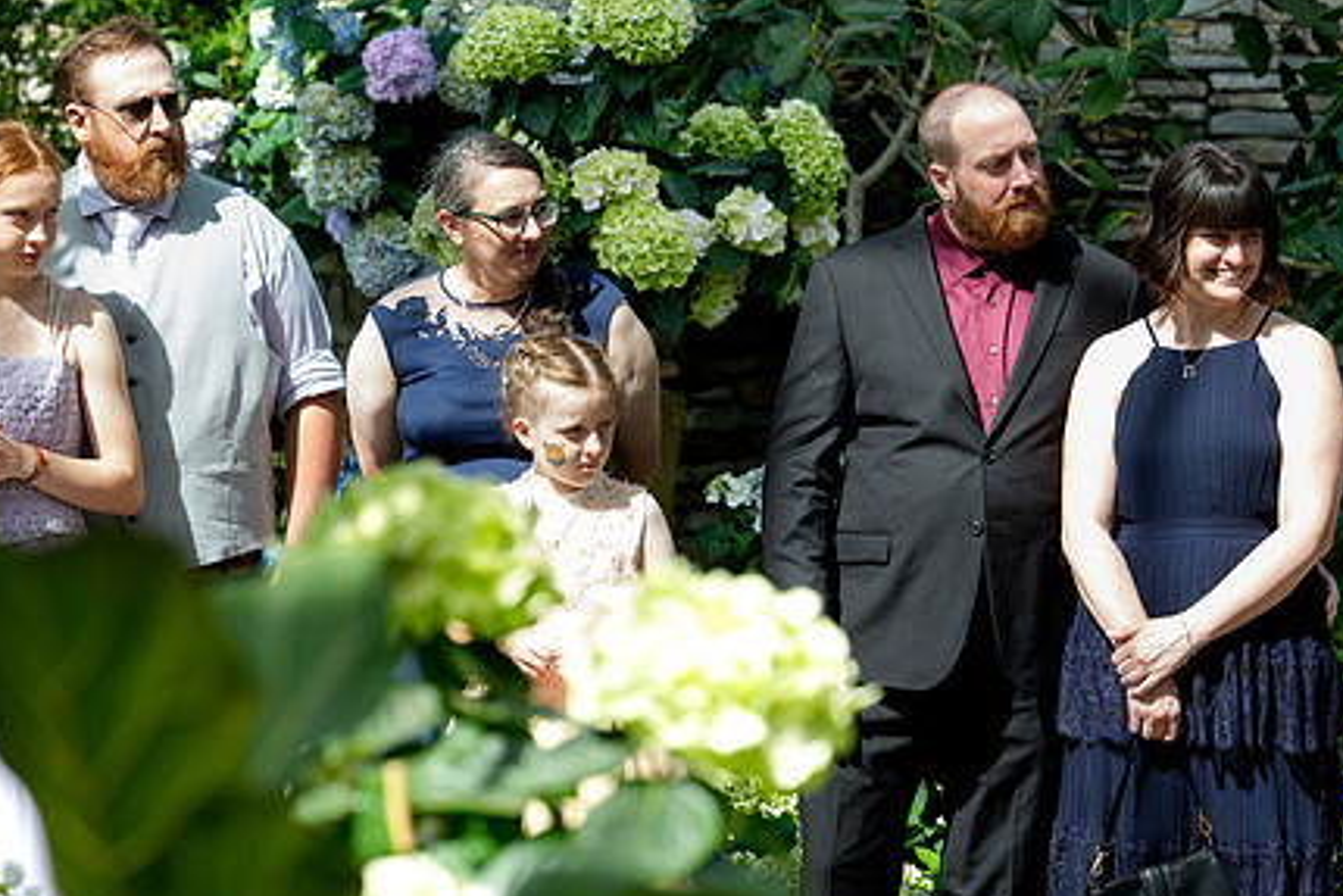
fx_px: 4478
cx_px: 693
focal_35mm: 120
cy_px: 495
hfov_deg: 17.1
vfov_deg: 11.4
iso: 640
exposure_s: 1/1250
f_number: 3.2
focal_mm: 89
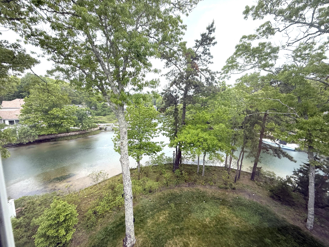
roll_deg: -0.3
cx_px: 164
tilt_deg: -7.5
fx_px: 133
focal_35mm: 14
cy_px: 124
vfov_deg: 85.7
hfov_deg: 102.1
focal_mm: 2.22
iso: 64
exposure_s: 1/166
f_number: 2.2
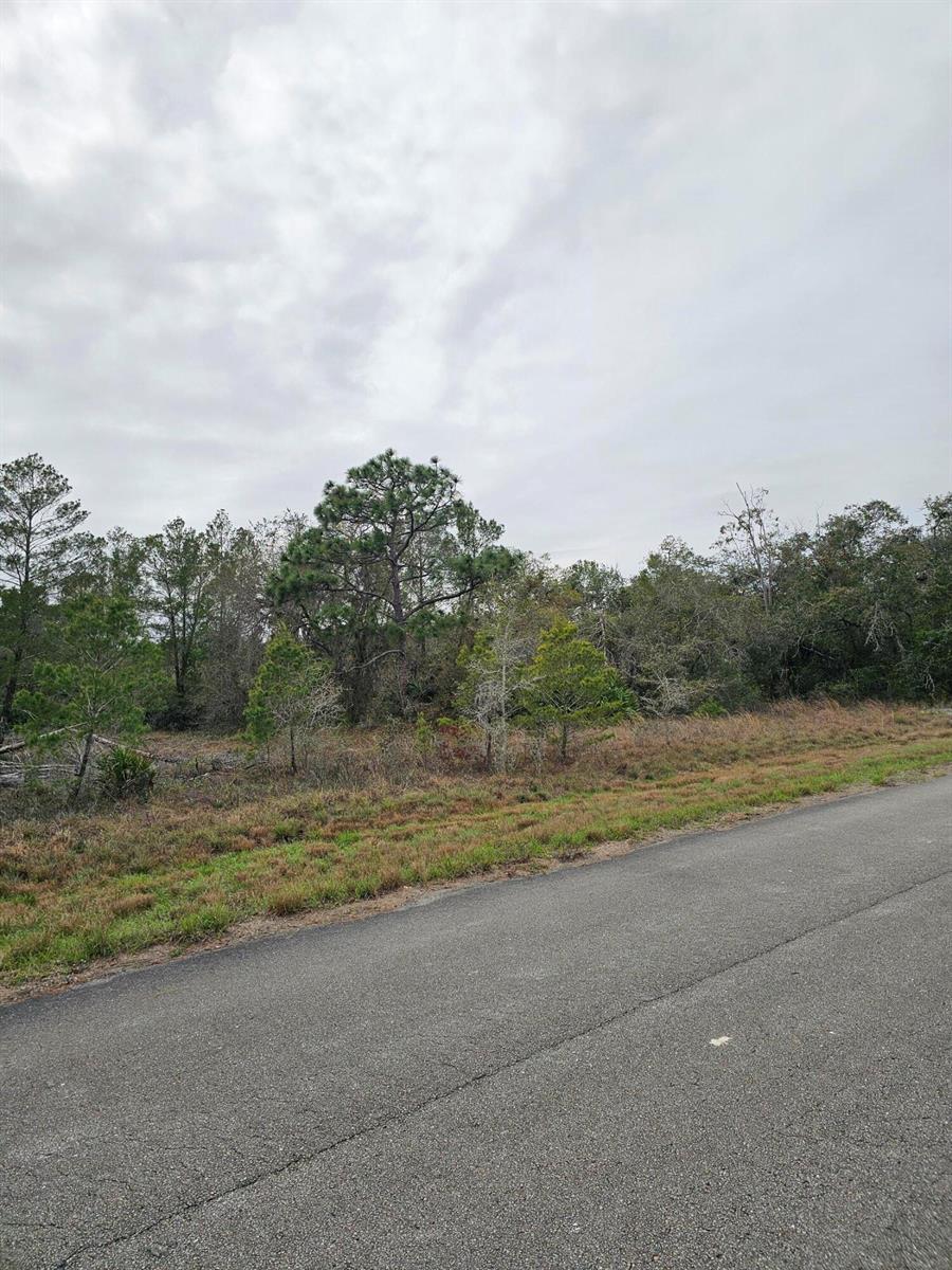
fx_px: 843
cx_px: 476
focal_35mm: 23
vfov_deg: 73.9
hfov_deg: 58.9
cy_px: 635
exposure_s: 1/1659
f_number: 1.7
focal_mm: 6.3
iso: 12
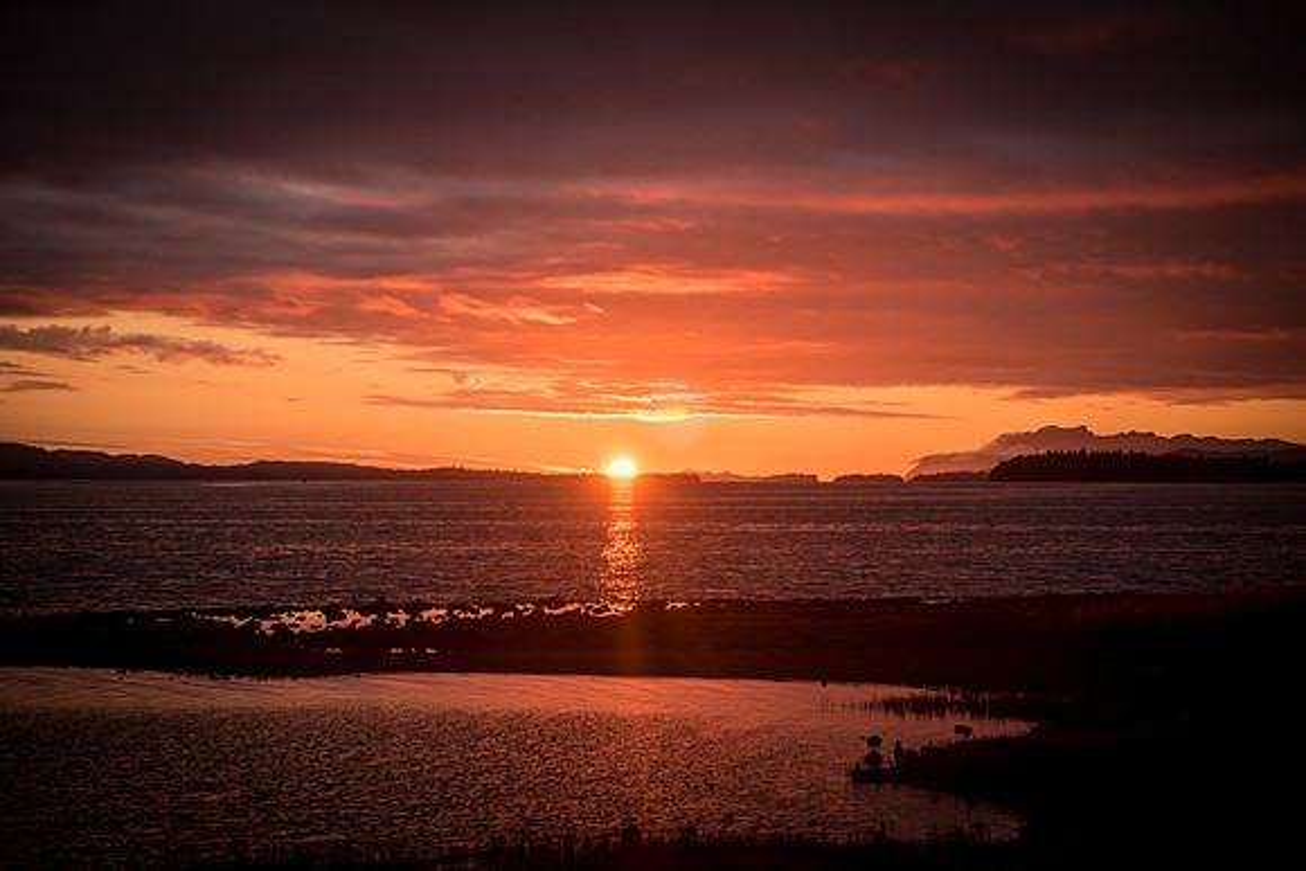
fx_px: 2687
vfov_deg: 18.4
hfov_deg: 27.3
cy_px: 436
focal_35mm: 74
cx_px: 653
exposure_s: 1/400
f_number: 2.8
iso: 100
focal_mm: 70
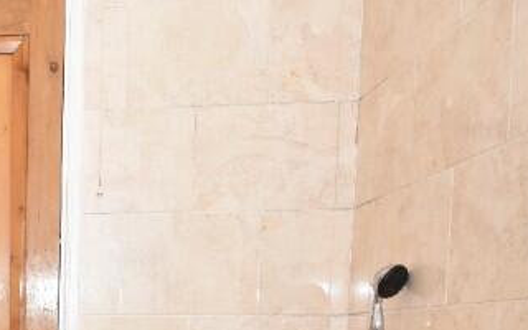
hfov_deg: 34.9
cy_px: 403
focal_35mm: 49
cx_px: -61
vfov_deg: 23.8
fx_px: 705
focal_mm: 10
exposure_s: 1/60
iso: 100
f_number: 4.5
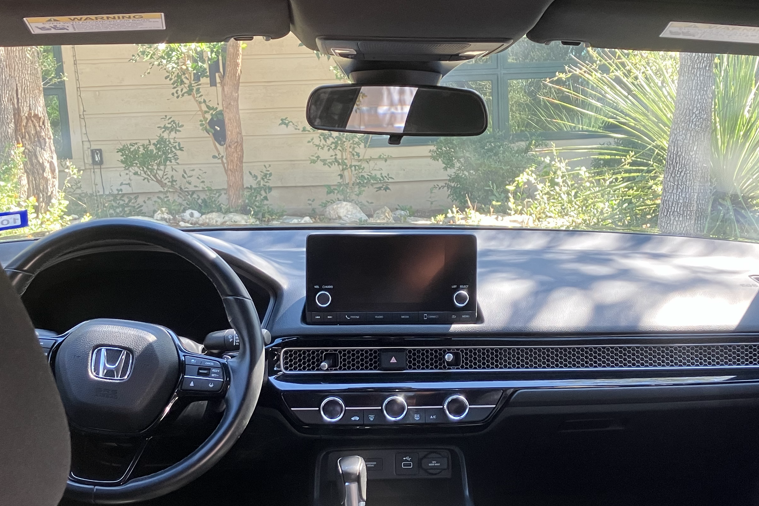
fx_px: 1033
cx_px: 414
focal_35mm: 49
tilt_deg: -10.2
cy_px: 341
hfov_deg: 40.3
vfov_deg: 27.4
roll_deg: +1.4
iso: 80
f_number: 1.8
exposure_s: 1/88
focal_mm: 3.99
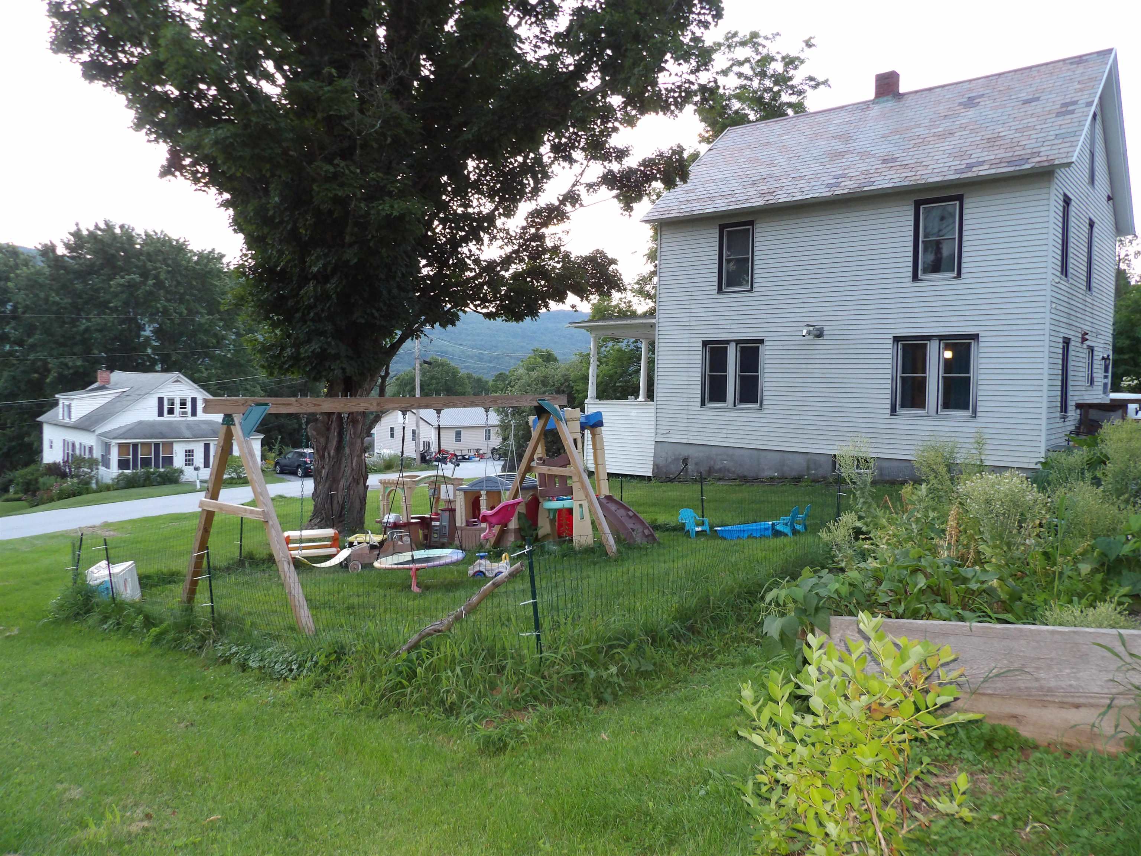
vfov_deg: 56.8
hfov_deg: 71.6
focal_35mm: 24
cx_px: 570
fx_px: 791
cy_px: 428
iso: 200
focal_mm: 4.3
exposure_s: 1/20
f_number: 3.2
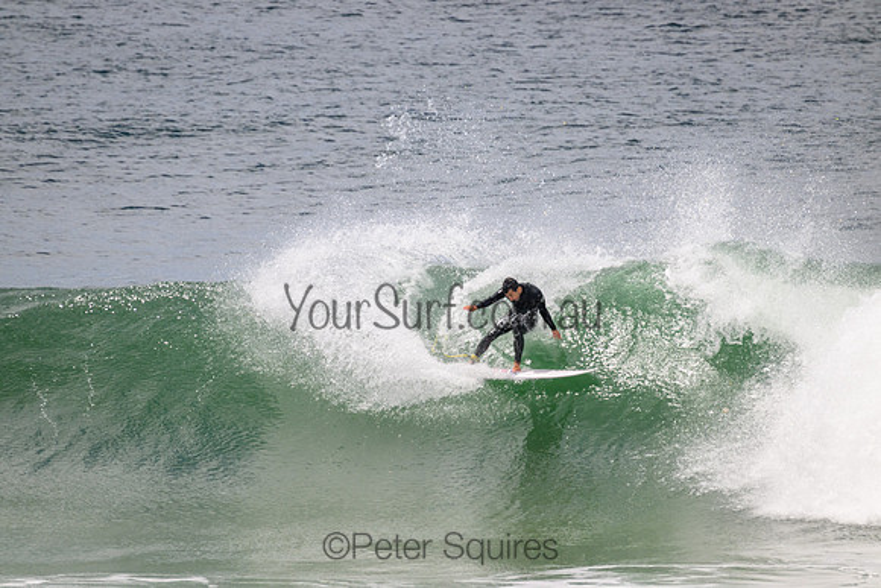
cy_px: 294
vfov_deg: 1.7
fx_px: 19581
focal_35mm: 800
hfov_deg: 2.6
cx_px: 440
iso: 900
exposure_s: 1/2000
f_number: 11
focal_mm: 800
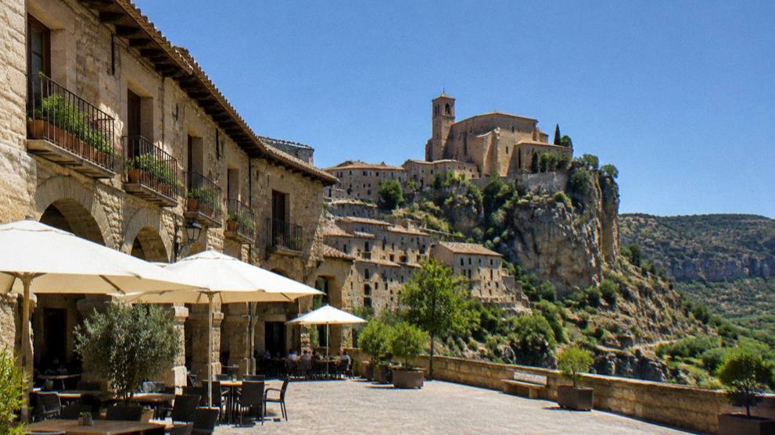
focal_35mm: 37
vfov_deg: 31.9
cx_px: 385
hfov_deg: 54.0
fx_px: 760
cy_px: 259
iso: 500
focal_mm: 35
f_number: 10
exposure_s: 1/200
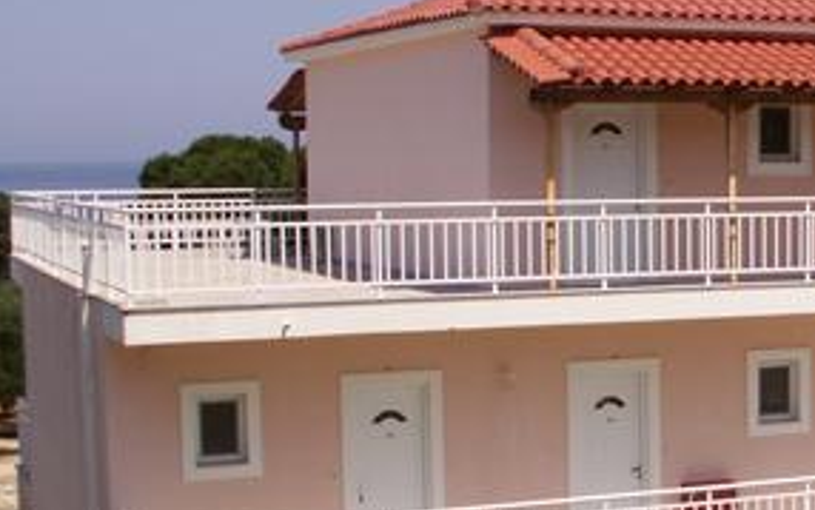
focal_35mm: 83
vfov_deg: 15.7
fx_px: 1844
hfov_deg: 23.6
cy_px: 302
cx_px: 858
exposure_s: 1/250
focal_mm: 5.86
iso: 50
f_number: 8
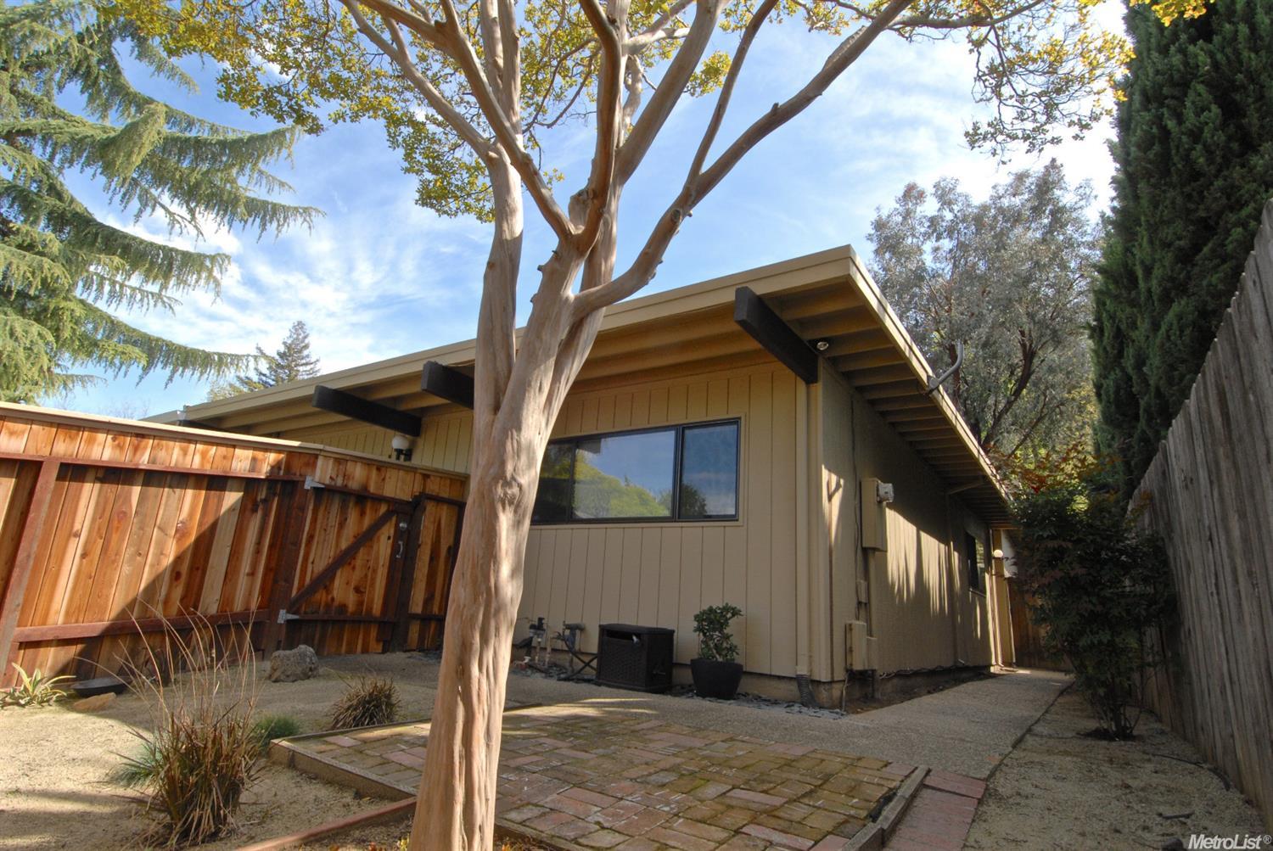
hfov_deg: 90.0
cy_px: 426
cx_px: 636
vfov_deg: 67.5
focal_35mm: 18
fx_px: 637
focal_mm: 12
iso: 200
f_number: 13
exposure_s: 1/90
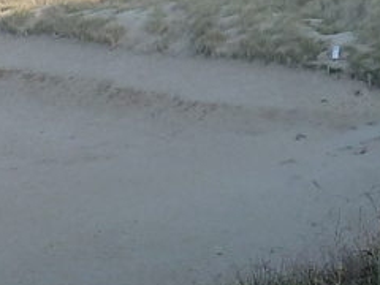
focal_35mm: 167
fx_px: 1833
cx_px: 43
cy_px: -46
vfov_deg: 8.8
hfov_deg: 11.8
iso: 80
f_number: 4
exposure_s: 1/250
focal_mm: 4.1
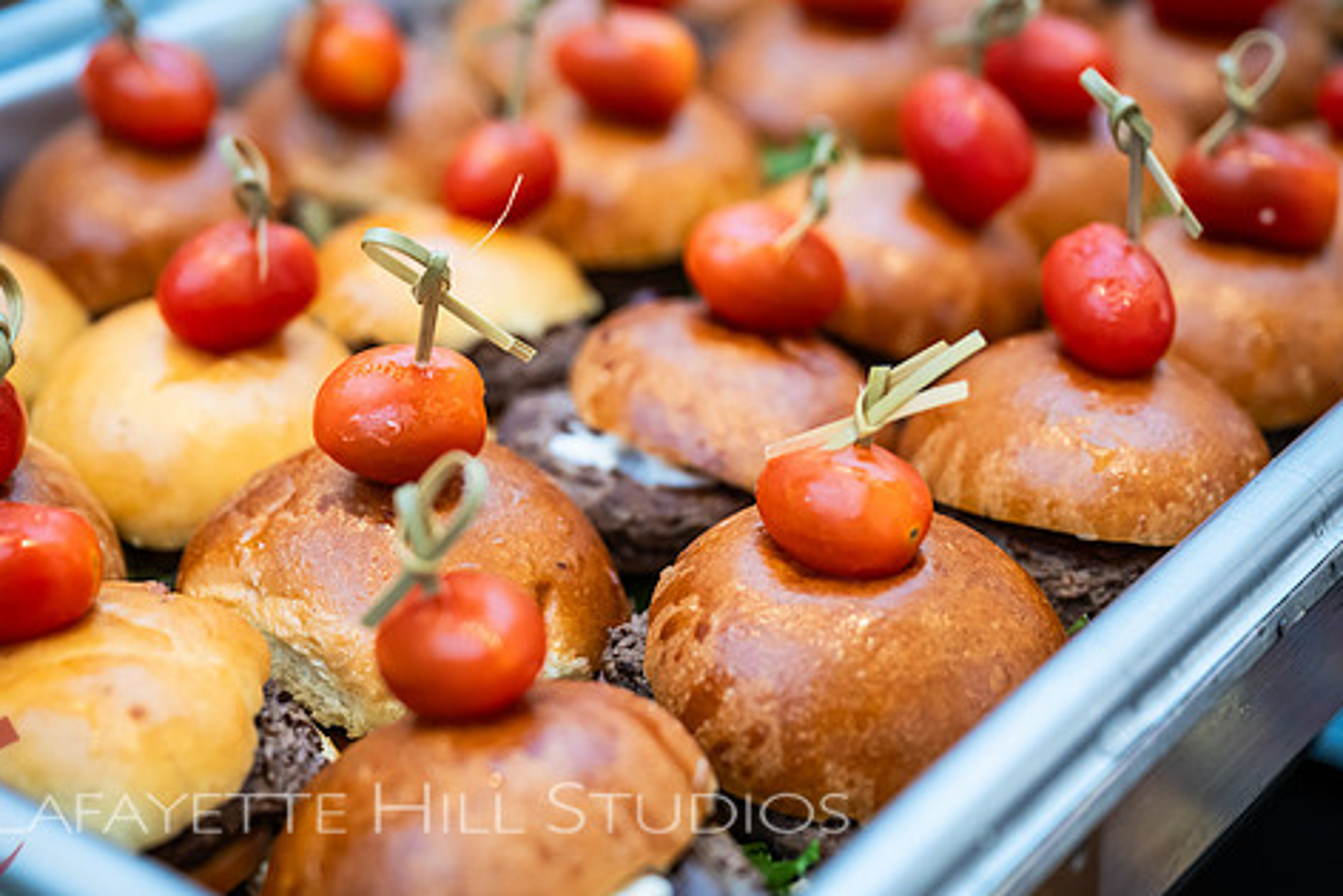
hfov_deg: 28.8
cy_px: 405
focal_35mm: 70
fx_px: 2612
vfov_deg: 19.5
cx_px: 674
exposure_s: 1/200
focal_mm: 57
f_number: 4
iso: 1000
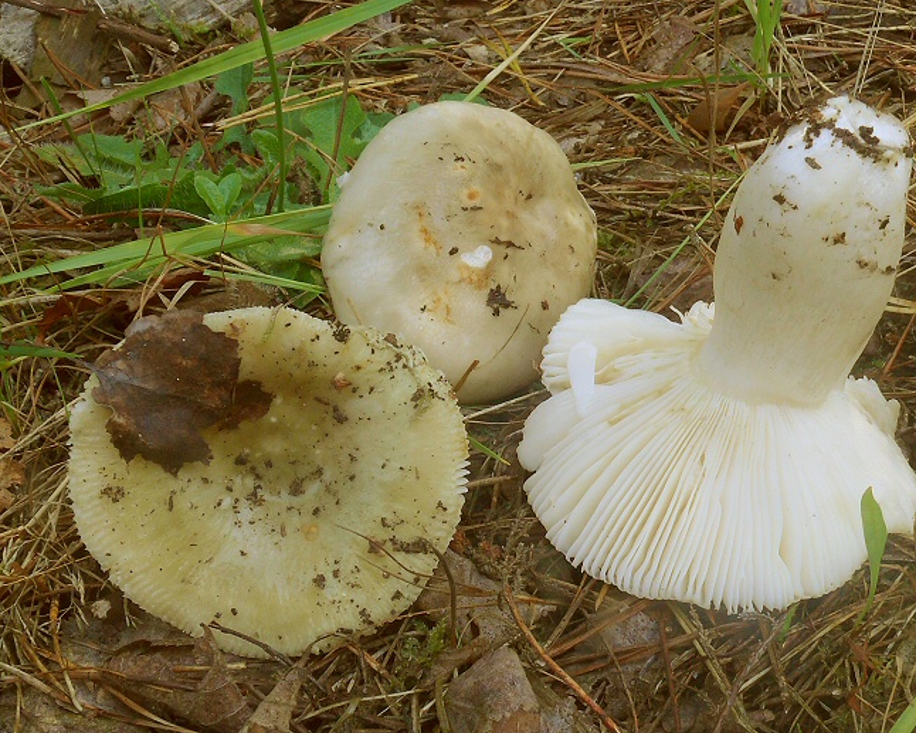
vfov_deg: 40.1
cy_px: 364
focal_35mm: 37
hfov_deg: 49.0
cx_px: 493
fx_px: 1003
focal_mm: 7.4
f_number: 10
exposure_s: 1/6
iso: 100
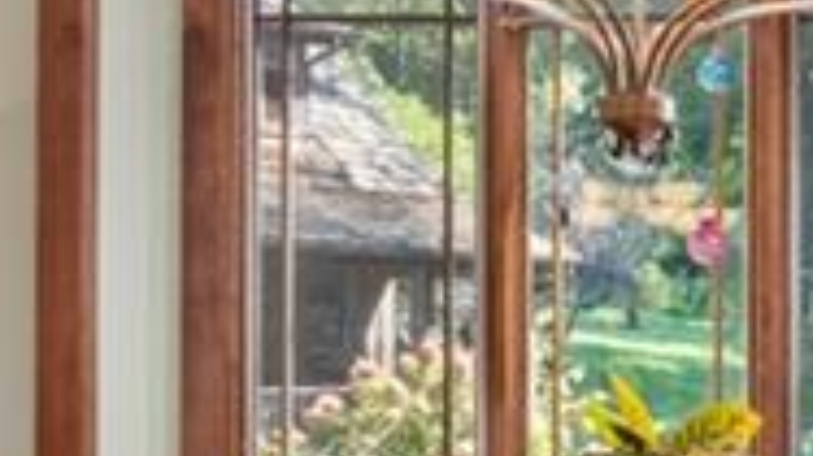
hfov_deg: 19.0
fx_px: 2411
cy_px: 330
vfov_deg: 10.8
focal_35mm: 112
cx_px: 617
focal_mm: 13
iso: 320
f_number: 8
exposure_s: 1/40
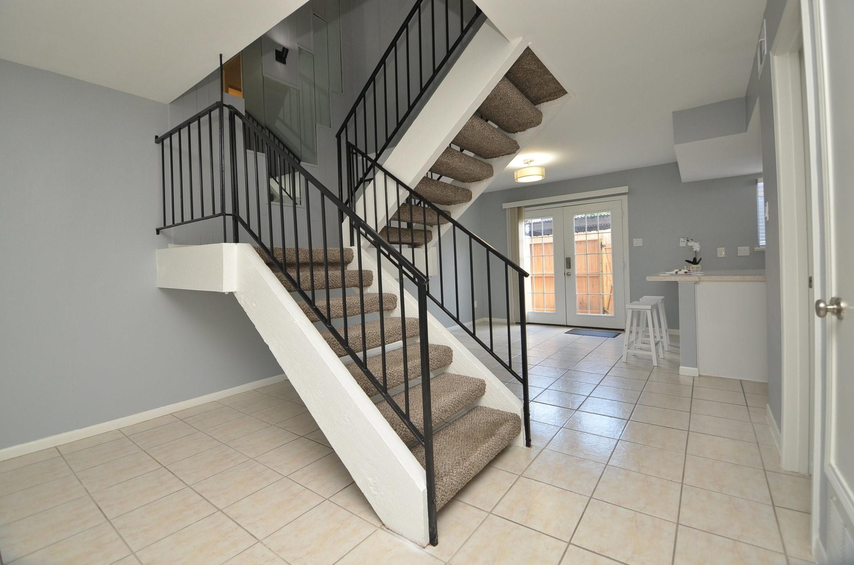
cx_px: 427
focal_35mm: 15
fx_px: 355
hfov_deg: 100.5
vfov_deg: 77.1
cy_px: 282
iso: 320
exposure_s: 1/60
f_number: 5.6
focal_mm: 10
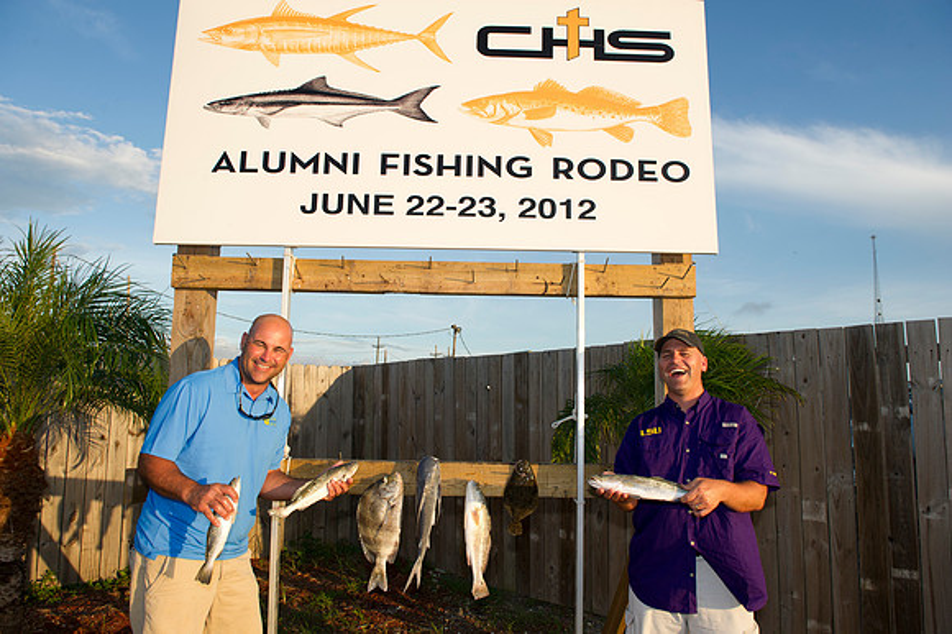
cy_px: 317
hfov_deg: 73.8
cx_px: 476
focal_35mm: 24
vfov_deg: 53.1
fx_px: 634
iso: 200
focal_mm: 24
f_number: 5.6
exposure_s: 1/250
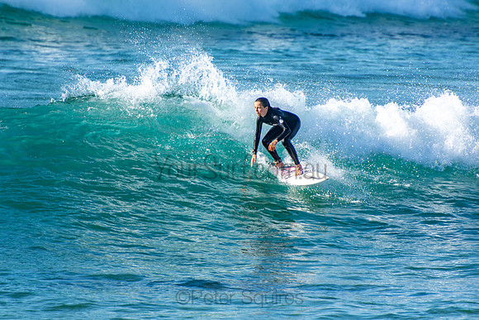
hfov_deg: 3.4
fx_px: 7985
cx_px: 240
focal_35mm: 600
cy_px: 160
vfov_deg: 2.3
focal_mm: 400
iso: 125
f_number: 5.6
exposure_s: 1/400
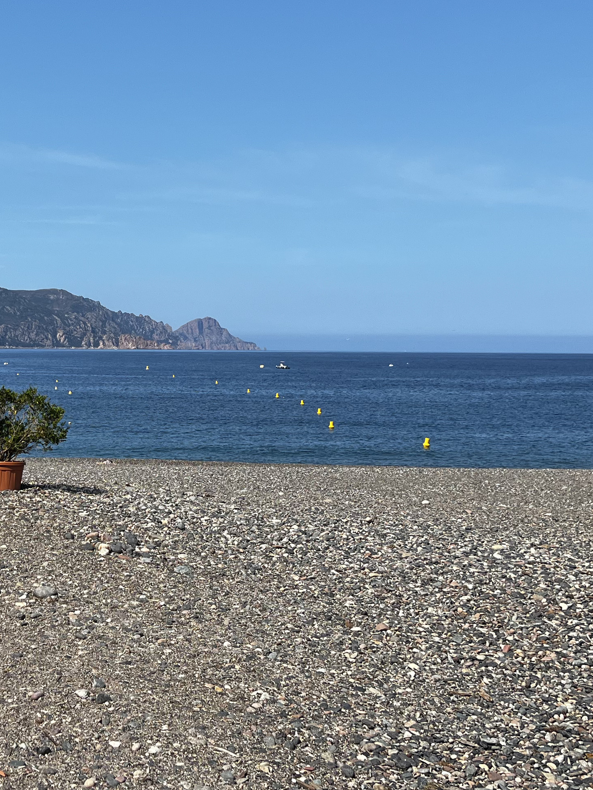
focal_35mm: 54
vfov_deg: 35.5
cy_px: 339
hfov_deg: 26.3
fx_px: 1234
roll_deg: -0.4
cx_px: 83
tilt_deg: +0.8
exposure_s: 1/5076
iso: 50
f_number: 1.5
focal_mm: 5.7
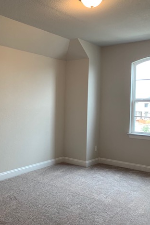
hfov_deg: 34.8
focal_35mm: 37
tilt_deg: -2.3
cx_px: 29
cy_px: 115
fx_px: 231
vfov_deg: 51.9
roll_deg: -1.1
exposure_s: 1/60
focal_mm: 4.25
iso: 100
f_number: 1.8
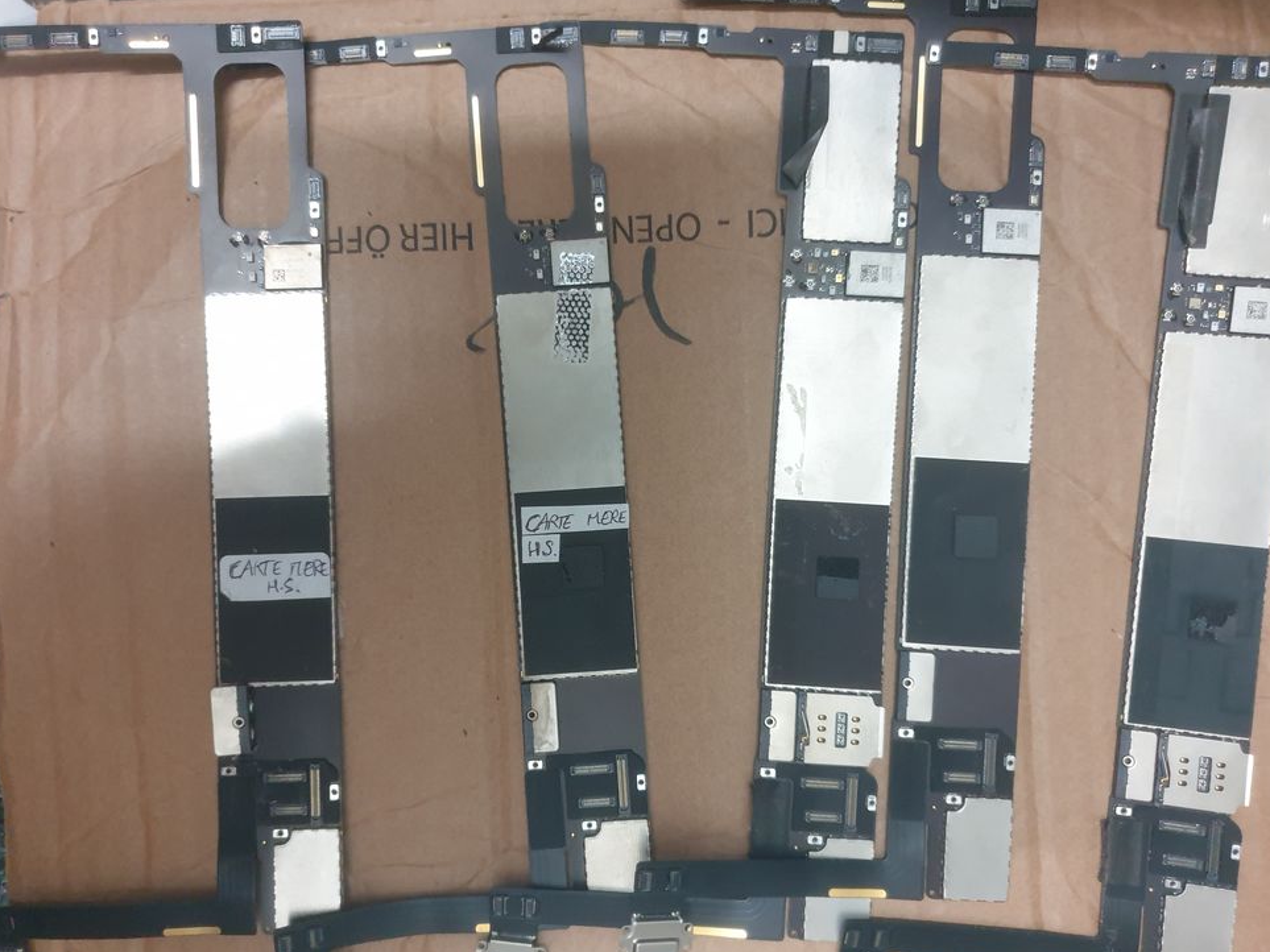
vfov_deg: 51.3
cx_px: 632
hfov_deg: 65.3
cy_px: 469
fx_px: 990
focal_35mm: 27
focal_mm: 4.3
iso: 400
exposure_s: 1/50
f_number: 1.5
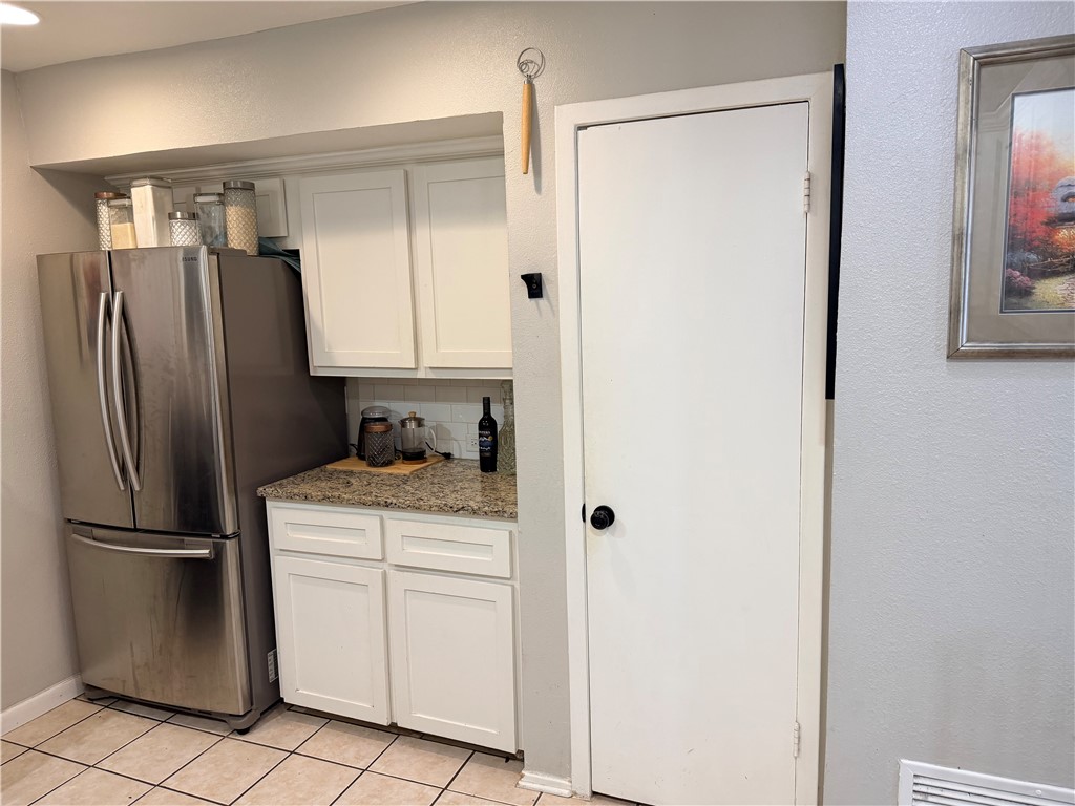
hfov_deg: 71.6
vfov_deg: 56.8
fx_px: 745
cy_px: 403
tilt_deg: -7.7
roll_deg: +1.6
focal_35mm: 24
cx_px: 538
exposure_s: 1/120
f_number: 1.78
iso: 200
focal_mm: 6.76
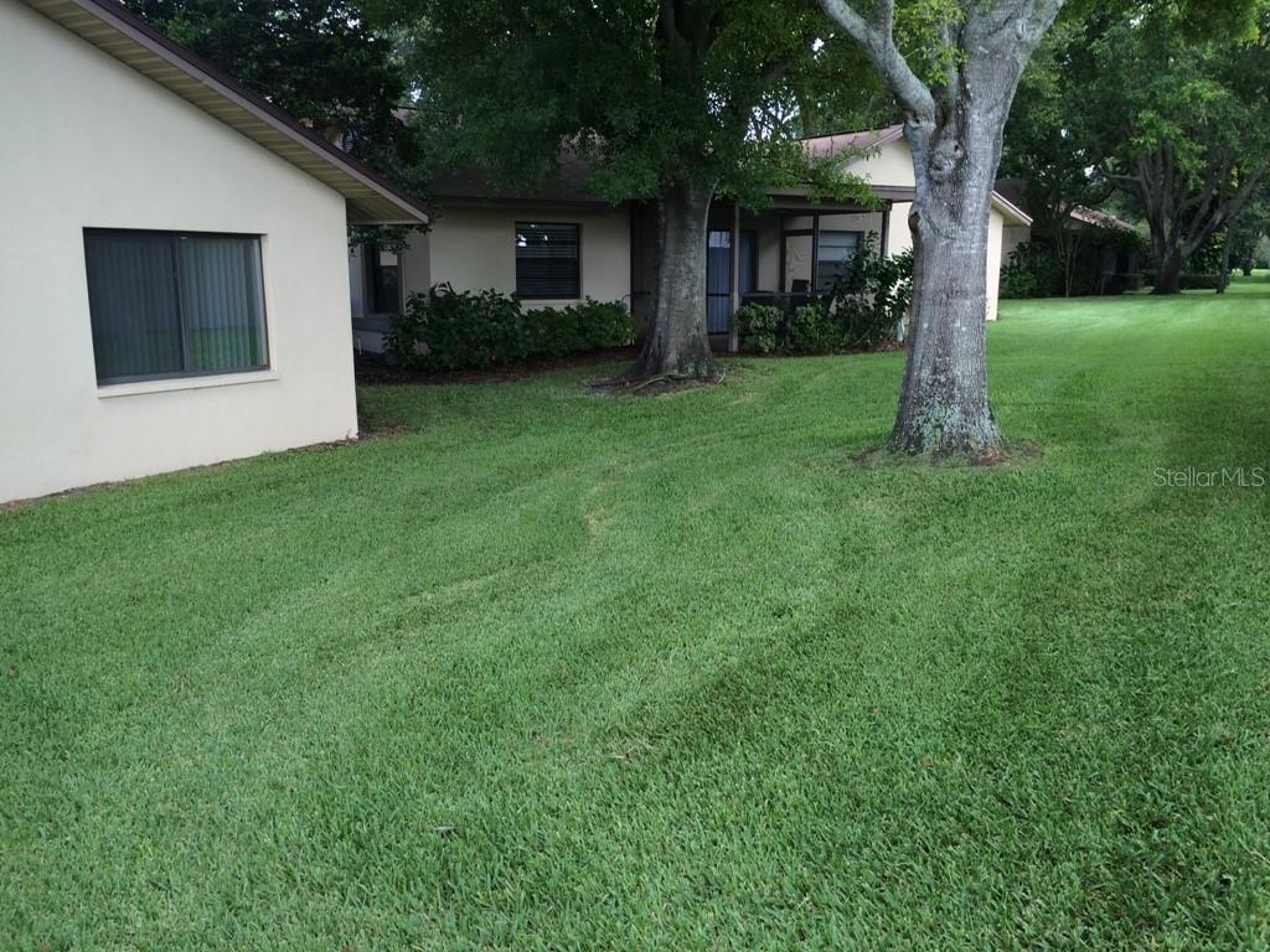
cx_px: 635
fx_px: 1101
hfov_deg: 60.0
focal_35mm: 30
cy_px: 476
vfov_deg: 46.8
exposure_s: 1/157
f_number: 2.2
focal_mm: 4.12
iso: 32
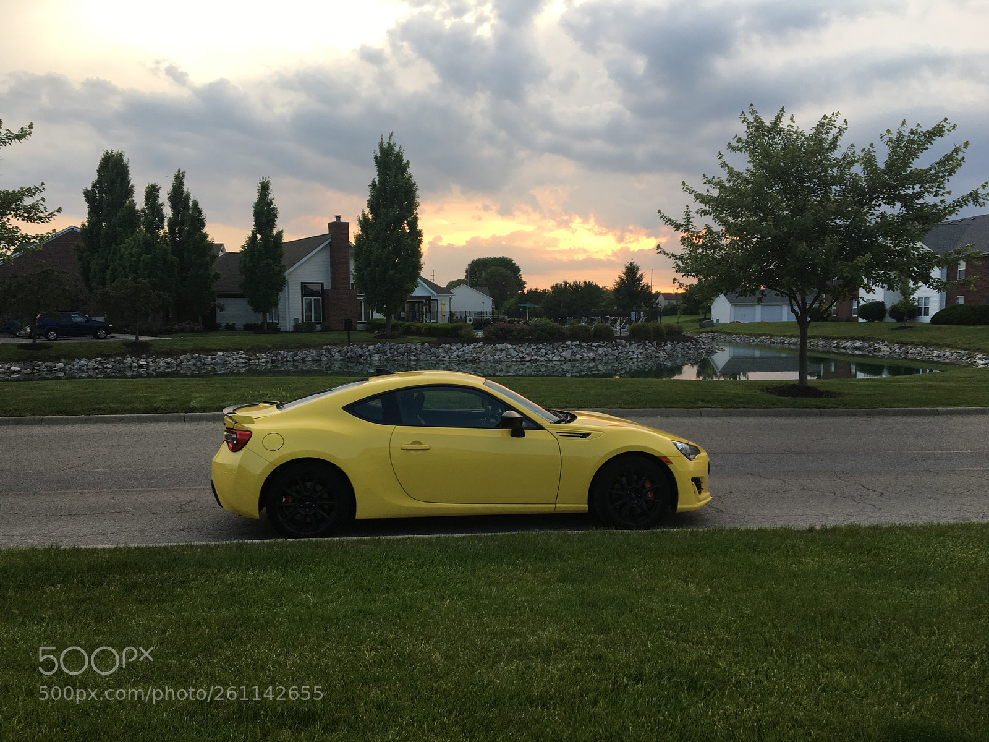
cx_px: 494
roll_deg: +0.0
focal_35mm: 29
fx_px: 829
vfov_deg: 48.2
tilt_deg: -5.0
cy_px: 371
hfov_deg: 61.7
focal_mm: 4.15
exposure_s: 1/120
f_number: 2.2
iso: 25
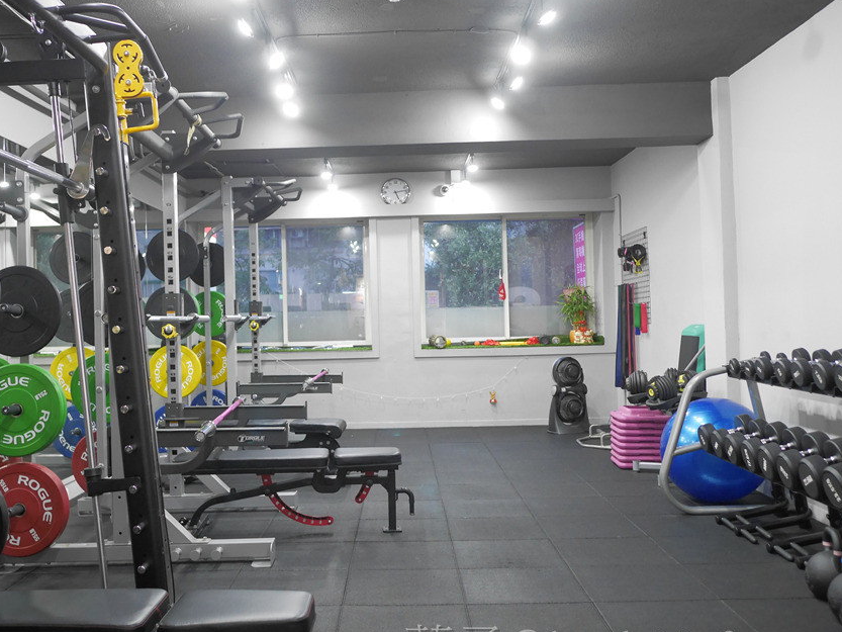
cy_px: 309
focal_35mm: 36
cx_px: 364
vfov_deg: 39.7
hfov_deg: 51.2
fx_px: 876
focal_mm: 15
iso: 1250
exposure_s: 1/60
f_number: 2.2
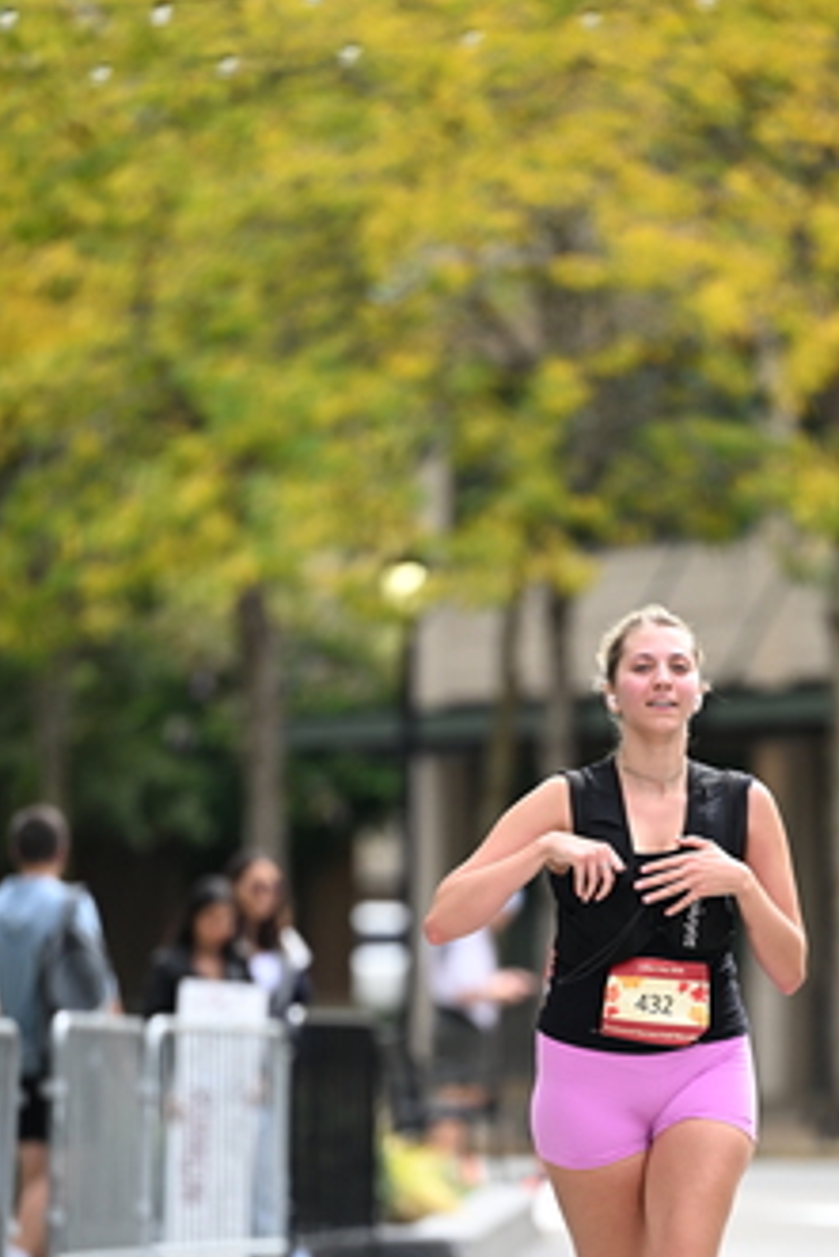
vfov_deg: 6.2
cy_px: 999
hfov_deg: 4.1
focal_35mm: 332
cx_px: 609
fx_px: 11593
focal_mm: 200
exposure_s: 1/2500
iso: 640
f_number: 2.8
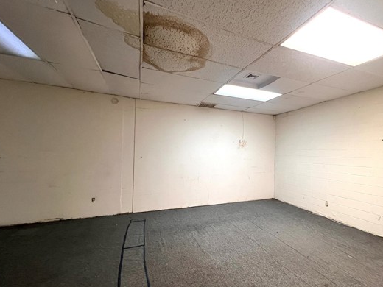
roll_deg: -0.9
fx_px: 177
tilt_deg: +0.7
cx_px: 225
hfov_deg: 93.6
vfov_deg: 78.1
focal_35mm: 16
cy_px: 148
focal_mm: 1.57
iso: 200
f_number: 1.8
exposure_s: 1/120
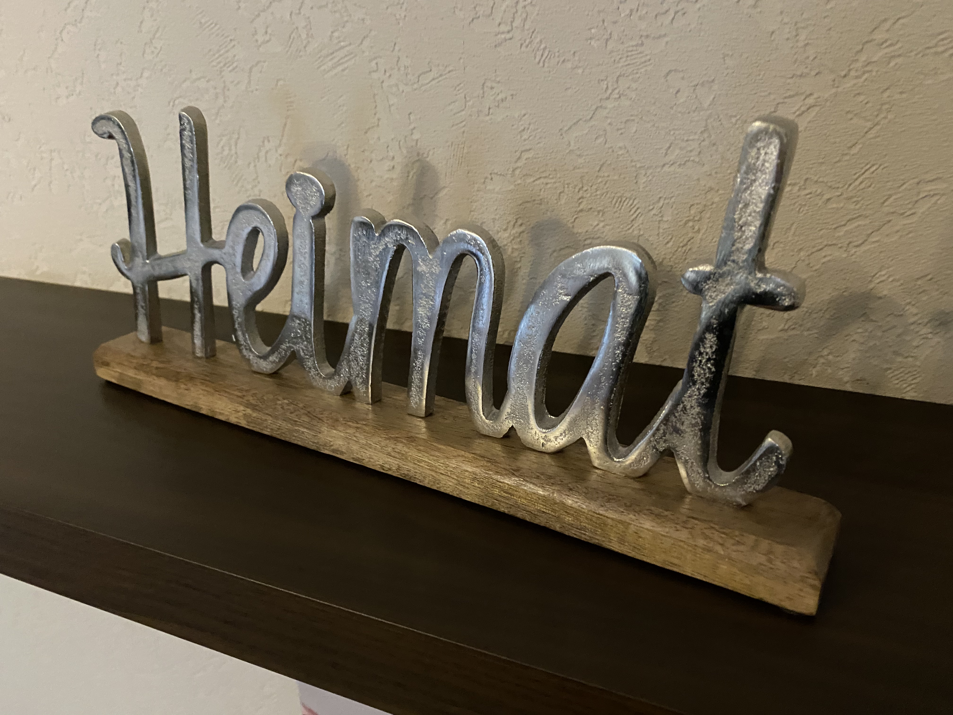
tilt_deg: -24.2
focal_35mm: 26
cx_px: 476
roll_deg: +1.8
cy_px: 358
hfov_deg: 67.3
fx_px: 716
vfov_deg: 53.1
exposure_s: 1/25
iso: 800
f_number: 1.8
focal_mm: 4.25
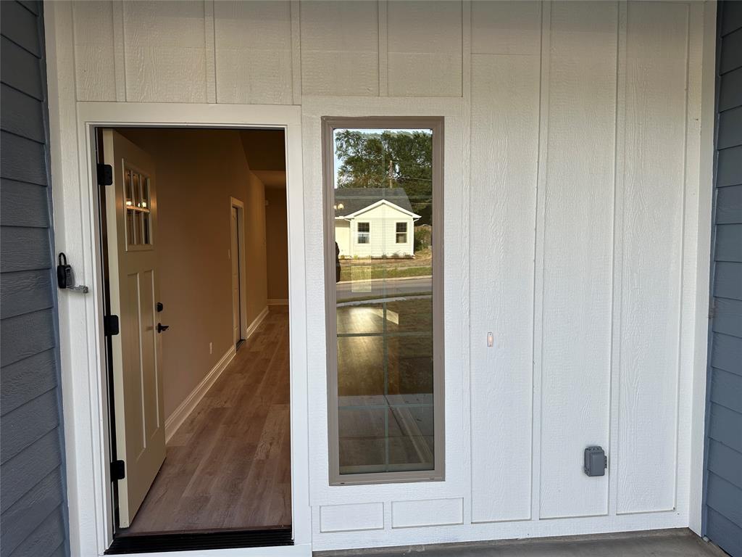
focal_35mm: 24
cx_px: 371
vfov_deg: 56.8
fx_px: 514
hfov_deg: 71.6
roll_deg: +0.1
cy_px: 278
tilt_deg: -2.9
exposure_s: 1/384
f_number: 1.78
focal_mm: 6.86
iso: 80
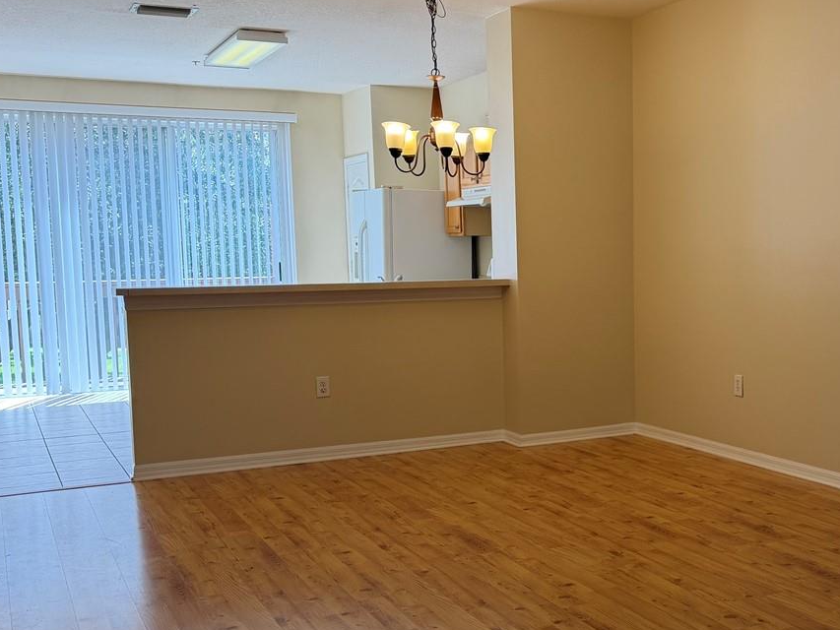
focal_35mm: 45
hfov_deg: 40.8
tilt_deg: -5.6
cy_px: 351
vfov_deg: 32.2
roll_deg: +1.1
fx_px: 1092
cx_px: 633
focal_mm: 6.76
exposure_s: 1/170
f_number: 1.78
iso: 80
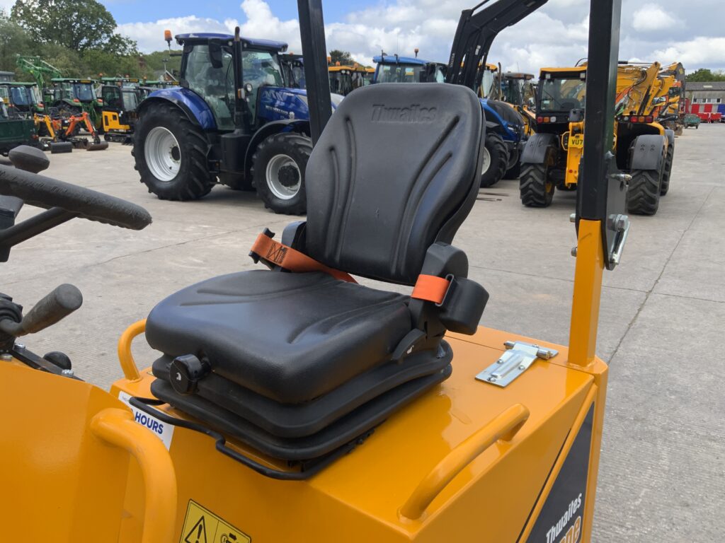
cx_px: 362
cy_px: 272
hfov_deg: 61.7
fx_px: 607
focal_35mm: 29
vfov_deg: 48.2
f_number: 1.8
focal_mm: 3
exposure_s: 1/586
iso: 16
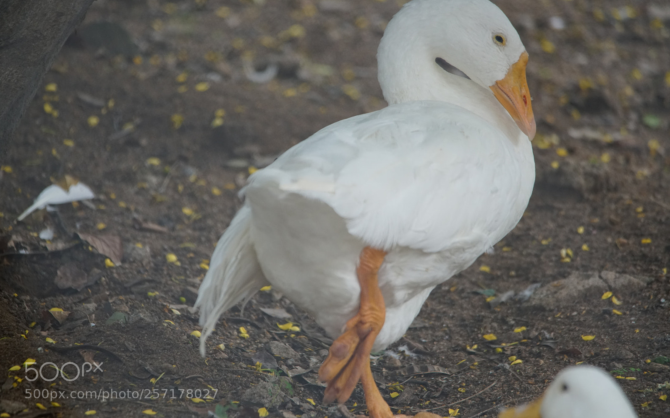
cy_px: 203
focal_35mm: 511
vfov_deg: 2.6
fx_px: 9329
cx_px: 335
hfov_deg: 4.1
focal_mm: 500
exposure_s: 1/500
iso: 2000
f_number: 6.3
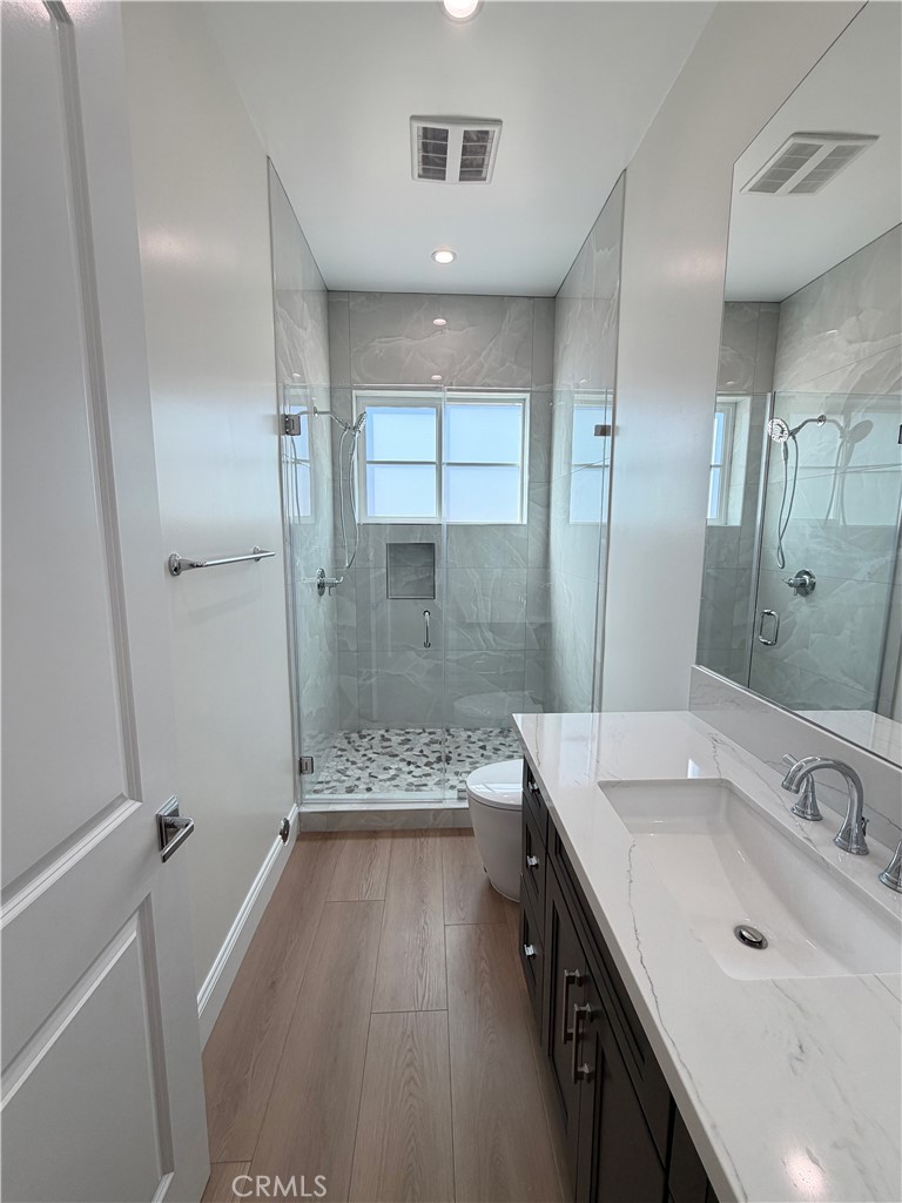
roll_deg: -0.3
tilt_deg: -8.0
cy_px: 602
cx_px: 451
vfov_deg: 102.1
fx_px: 486
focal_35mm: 14
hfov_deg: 85.7
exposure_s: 1/128
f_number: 2.2
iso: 64
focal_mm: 2.22
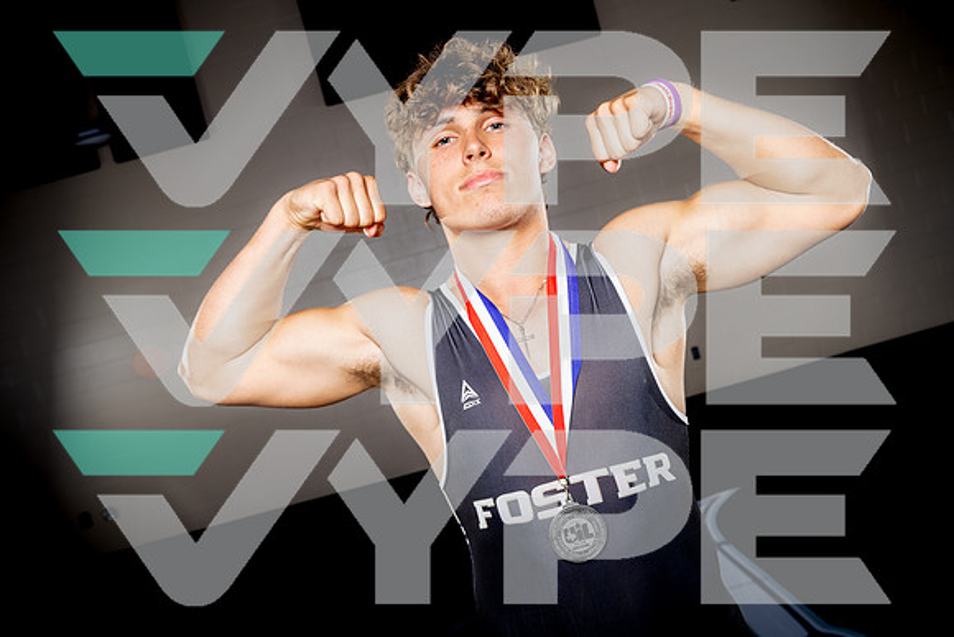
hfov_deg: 61.9
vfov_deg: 43.6
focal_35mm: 30
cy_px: 318
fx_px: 795
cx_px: 477
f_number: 5.6
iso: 320
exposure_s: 1/250
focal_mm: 30
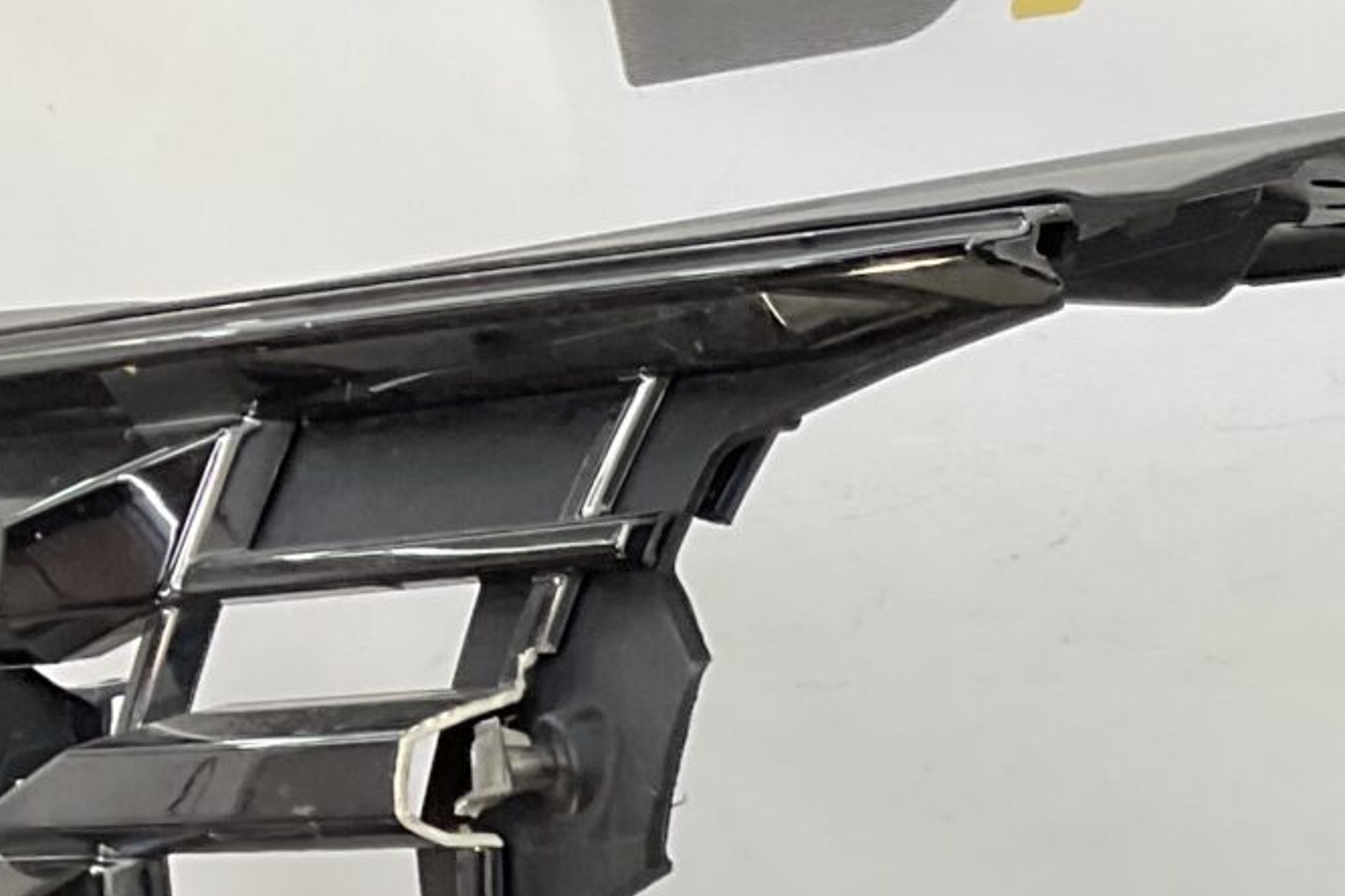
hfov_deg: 16.2
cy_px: 1572
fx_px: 4334
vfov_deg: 11.1
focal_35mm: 116
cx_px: 2007
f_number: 1.8
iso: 25
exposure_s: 1/120
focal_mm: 3
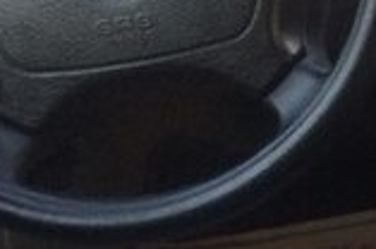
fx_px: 1324
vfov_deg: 10.7
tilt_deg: -24.4
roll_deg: -1.5
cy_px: 40
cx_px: 757
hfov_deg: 13.7
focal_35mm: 127
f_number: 2.2
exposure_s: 1/33
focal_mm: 4.15
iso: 160
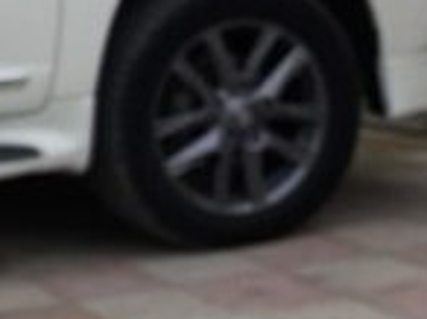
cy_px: 34
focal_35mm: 127
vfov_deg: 11.6
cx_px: -465
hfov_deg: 13.1
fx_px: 1564
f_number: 1.9
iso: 64
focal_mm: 3.7
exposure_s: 1/762
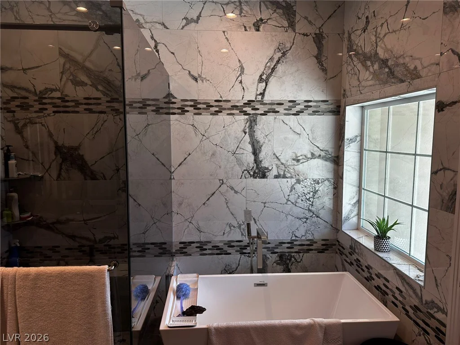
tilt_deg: -4.8
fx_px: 319
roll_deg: +0.3
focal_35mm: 24
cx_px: 230
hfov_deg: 71.6
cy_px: 172
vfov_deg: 56.8
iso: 80
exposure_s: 1/120
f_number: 1.78
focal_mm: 6.86
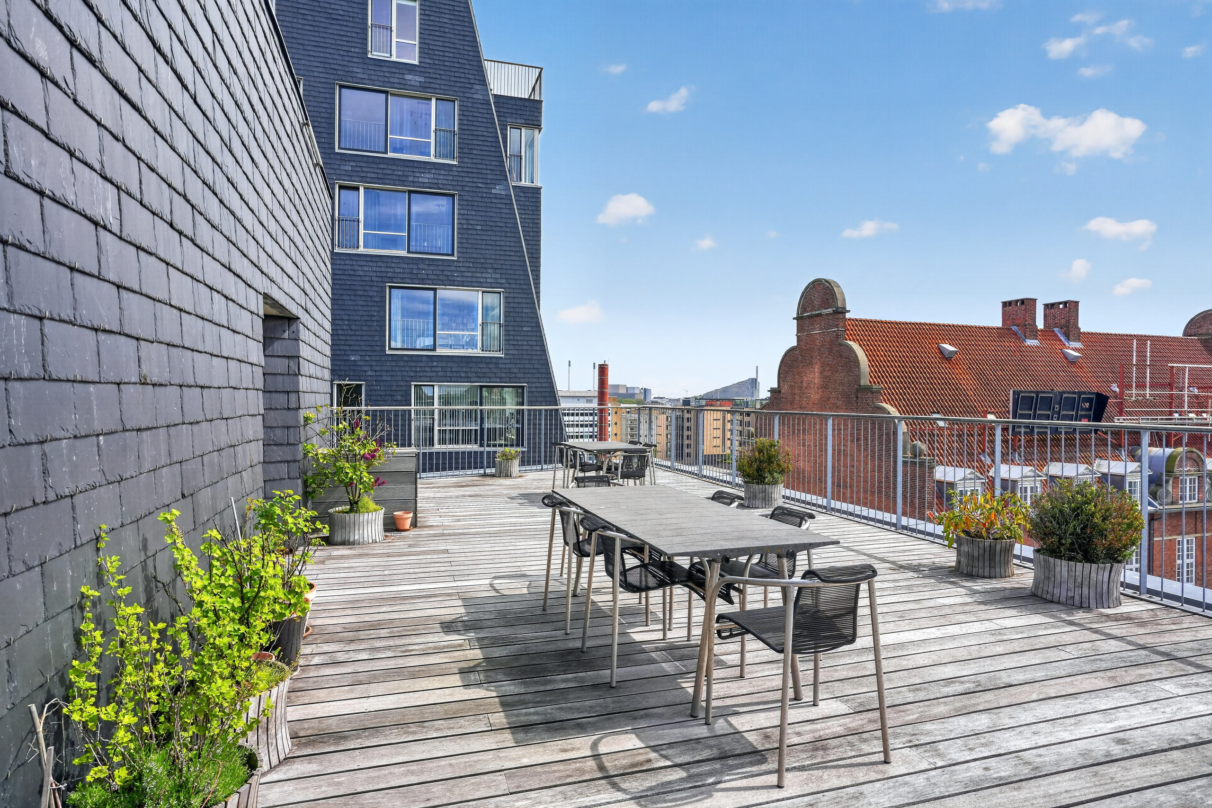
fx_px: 673
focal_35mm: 20
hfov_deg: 84.0
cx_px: 606
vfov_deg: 61.9
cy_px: 404
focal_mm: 20
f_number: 8
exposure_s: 1/250
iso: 400
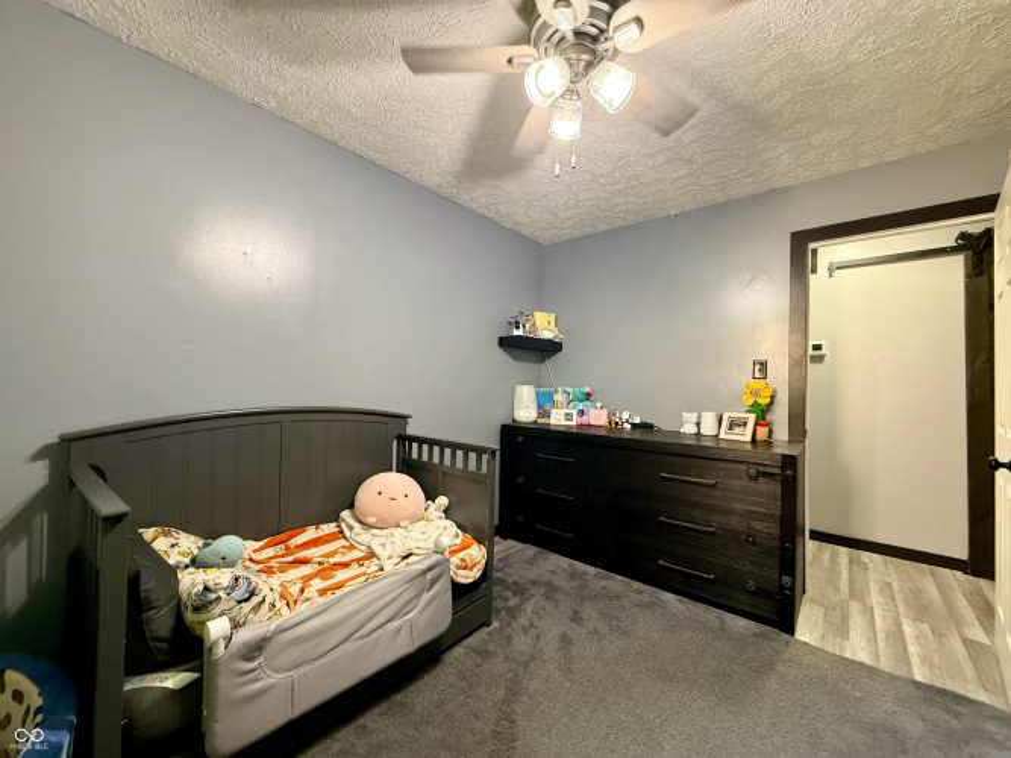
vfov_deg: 85.7
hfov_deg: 102.1
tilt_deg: +1.7
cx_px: 506
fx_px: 409
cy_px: 379
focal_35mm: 14
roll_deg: -1.0
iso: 500
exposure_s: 1/60
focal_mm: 2.22
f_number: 2.2
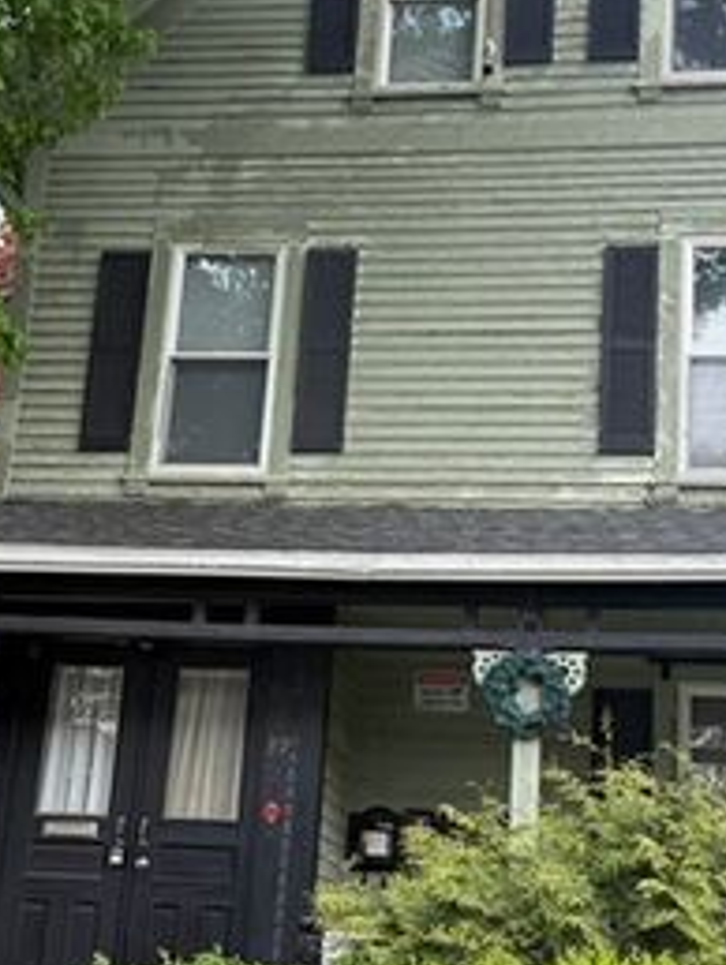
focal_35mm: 62
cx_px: 400
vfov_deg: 31.2
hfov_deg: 23.7
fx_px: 1731
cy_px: 499
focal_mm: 6.76
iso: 100
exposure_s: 1/1046
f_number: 1.78
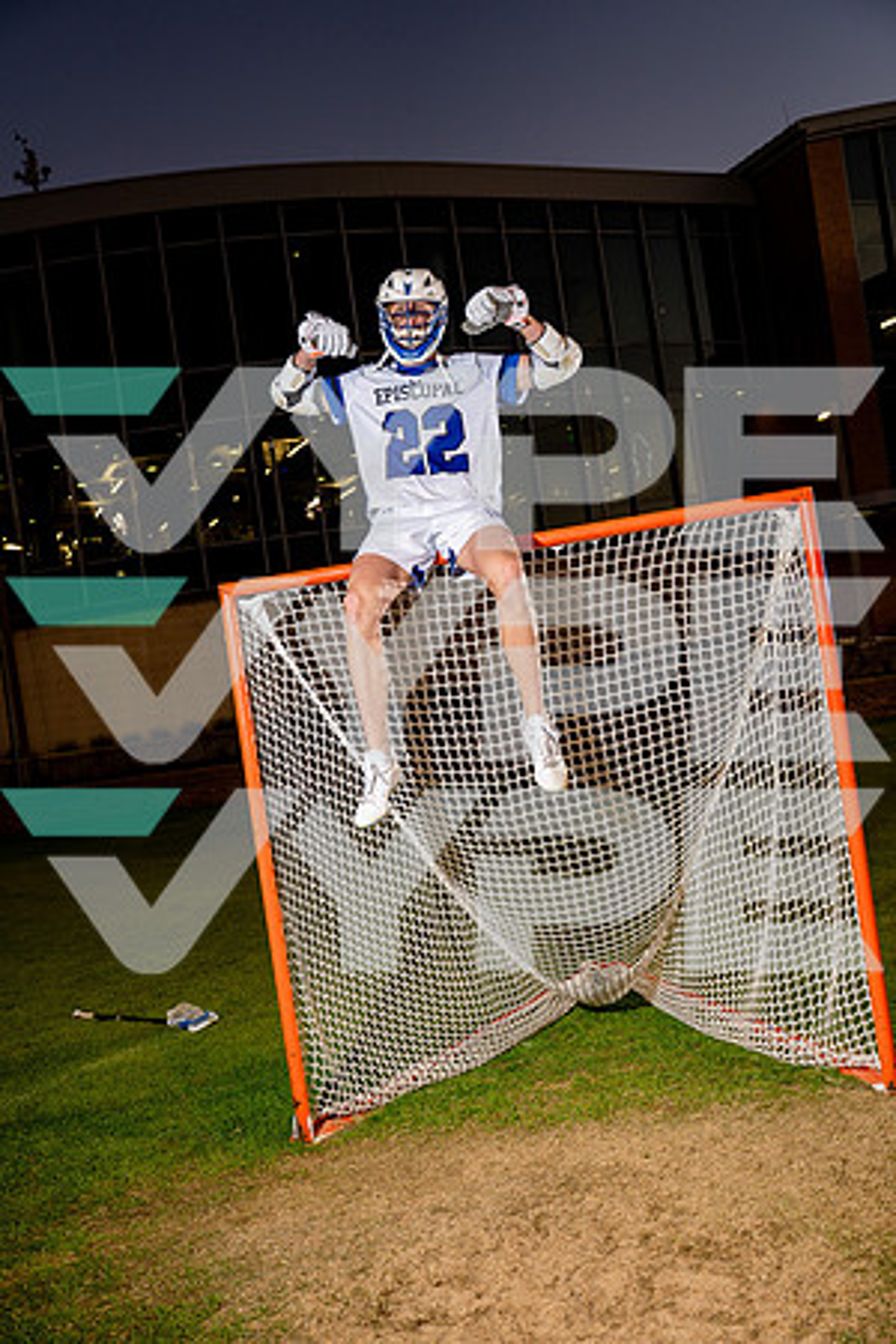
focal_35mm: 32
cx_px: 448
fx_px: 1195
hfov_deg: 41.1
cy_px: 672
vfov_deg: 58.7
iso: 400
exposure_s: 1/250
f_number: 4
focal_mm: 32
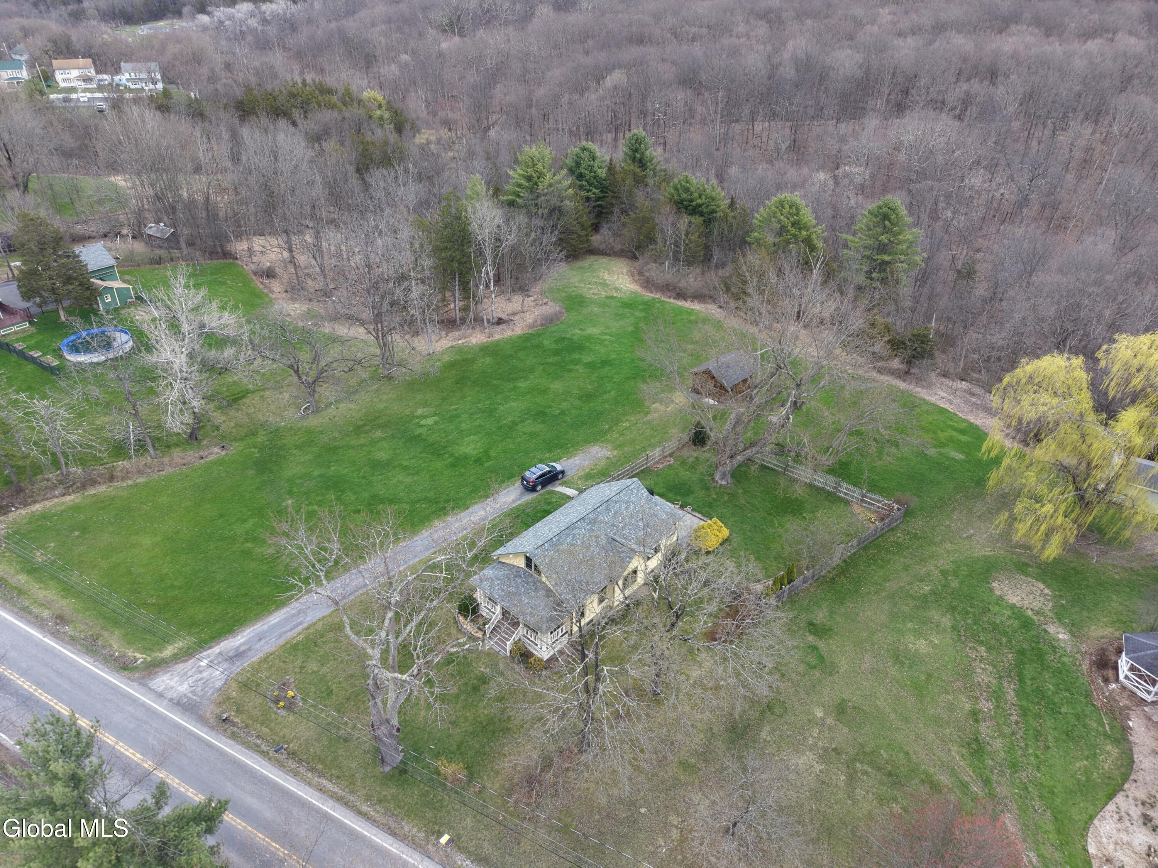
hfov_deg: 71.6
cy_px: 434
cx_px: 579
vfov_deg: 56.8
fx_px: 803
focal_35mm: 24
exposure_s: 1/120
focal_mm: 8.67
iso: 100
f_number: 1.8
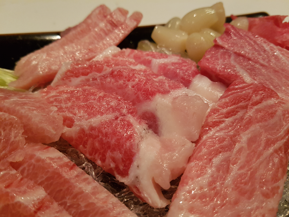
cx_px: 144
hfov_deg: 67.3
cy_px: 108
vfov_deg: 53.1
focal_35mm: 26
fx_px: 217
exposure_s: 1/24
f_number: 1.7
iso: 250
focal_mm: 4.2
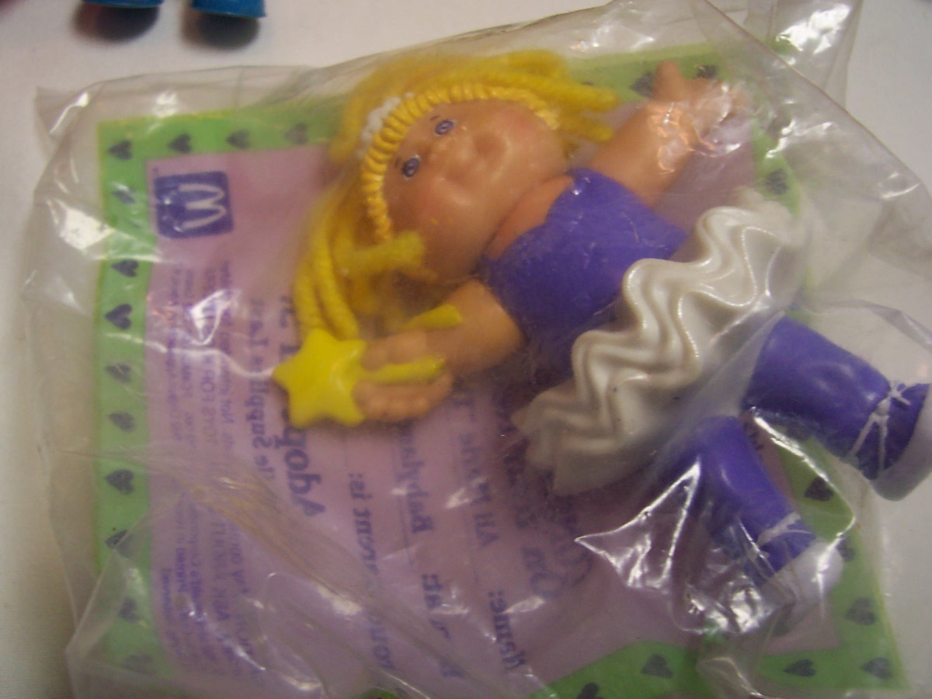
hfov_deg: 50.1
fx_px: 996
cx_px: 466
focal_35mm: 37
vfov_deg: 38.7
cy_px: 350
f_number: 2.8
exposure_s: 1/60
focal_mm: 5.6
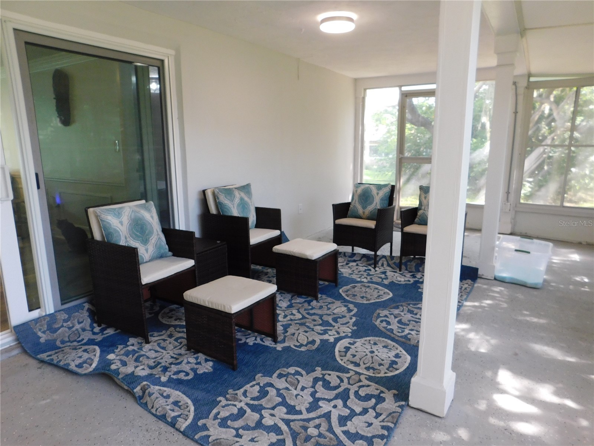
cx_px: 297
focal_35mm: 23
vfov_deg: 58.9
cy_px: 223
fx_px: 395
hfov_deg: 73.9
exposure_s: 1/30
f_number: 3
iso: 200
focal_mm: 4
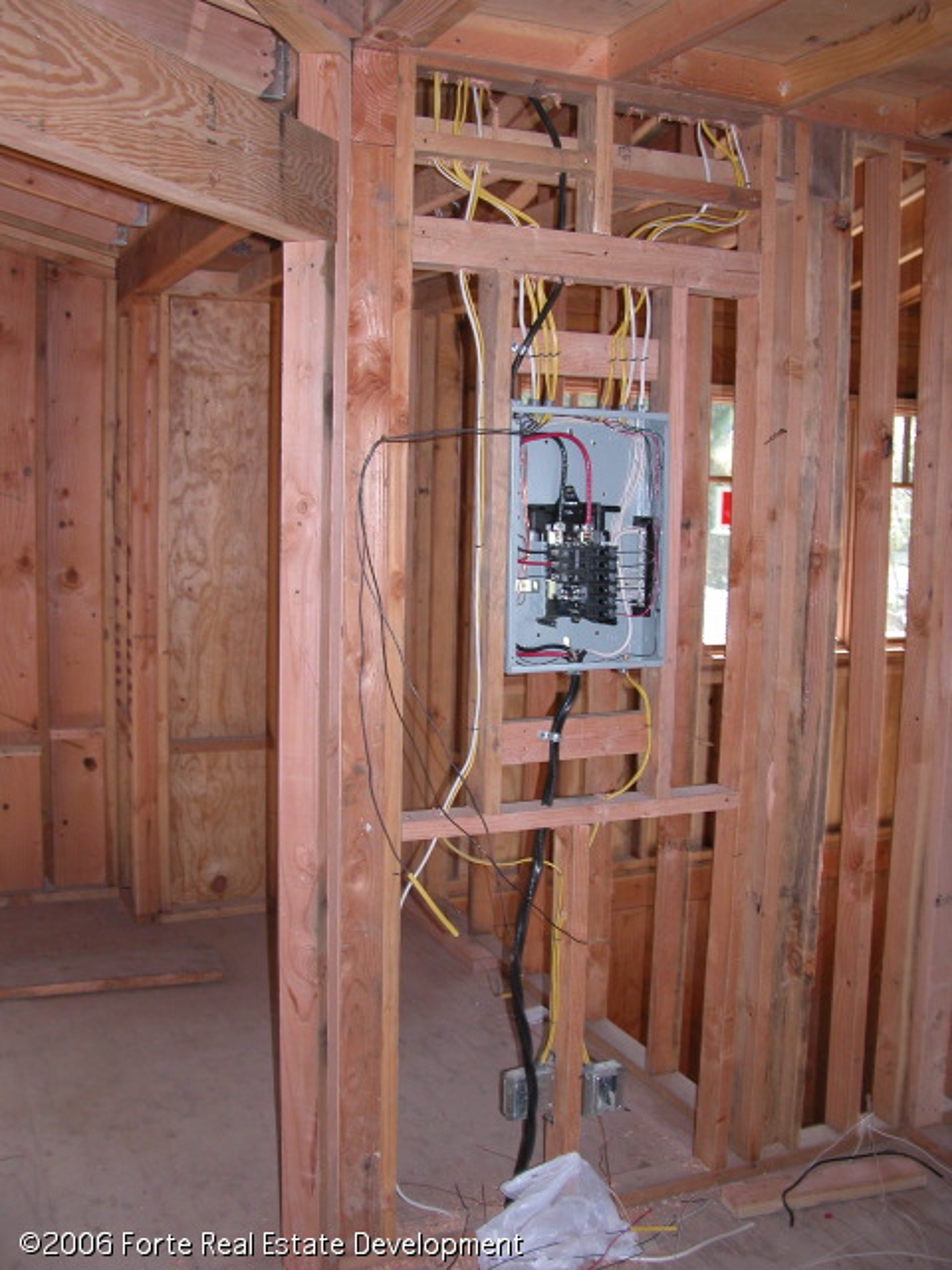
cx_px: 476
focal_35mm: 35
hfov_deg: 40.7
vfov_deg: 52.6
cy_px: 635
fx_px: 1283
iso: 100
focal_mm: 8.9
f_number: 2.8
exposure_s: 1/60
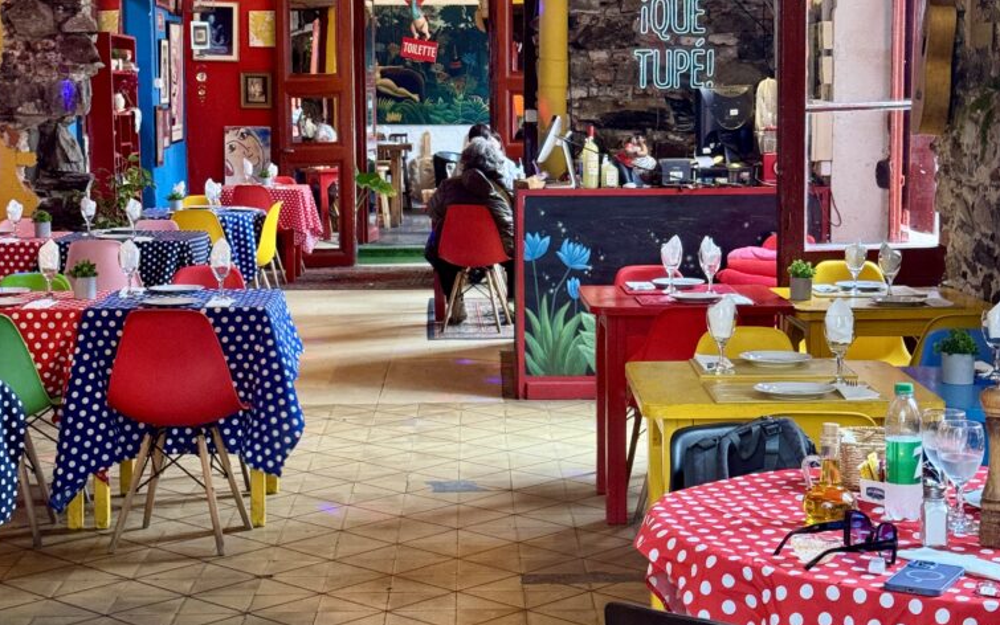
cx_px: 498
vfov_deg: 18.9
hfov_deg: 29.8
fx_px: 1881
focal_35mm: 69
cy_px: 253
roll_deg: +1.1
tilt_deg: -4.7
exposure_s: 1/33
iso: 250
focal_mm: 6.86
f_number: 1.78
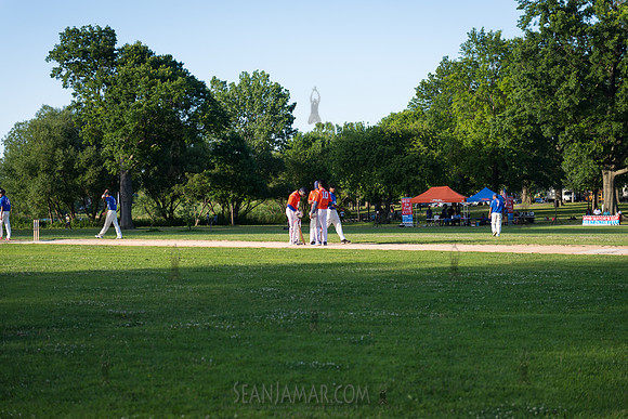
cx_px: 314
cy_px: 210
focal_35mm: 70
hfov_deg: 28.8
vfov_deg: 19.5
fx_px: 1221
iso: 400
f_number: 2.8
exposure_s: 1/2500
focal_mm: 70
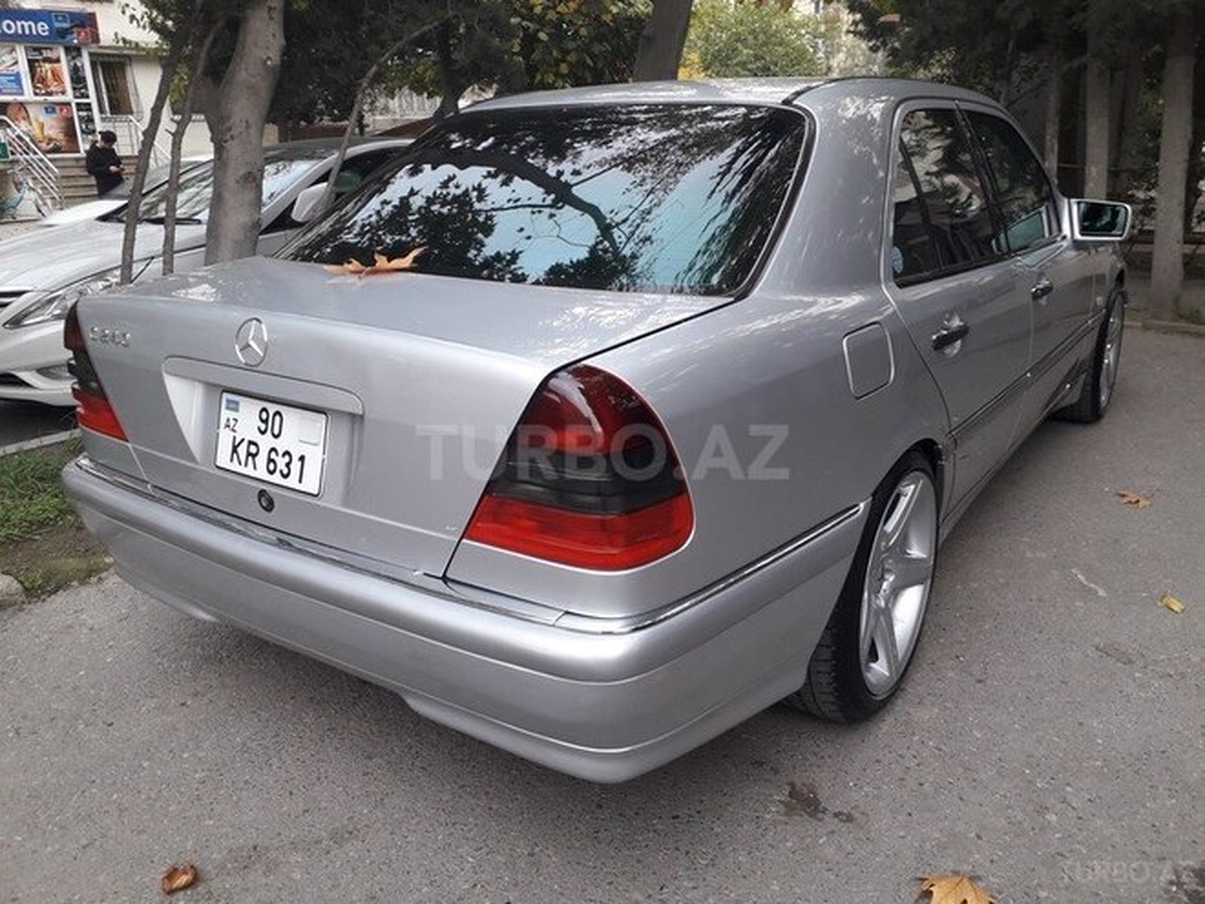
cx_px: 602
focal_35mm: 27
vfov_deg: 51.4
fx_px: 940
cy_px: 452
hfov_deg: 65.3
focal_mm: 3.6
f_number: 1.9
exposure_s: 1/50
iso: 50
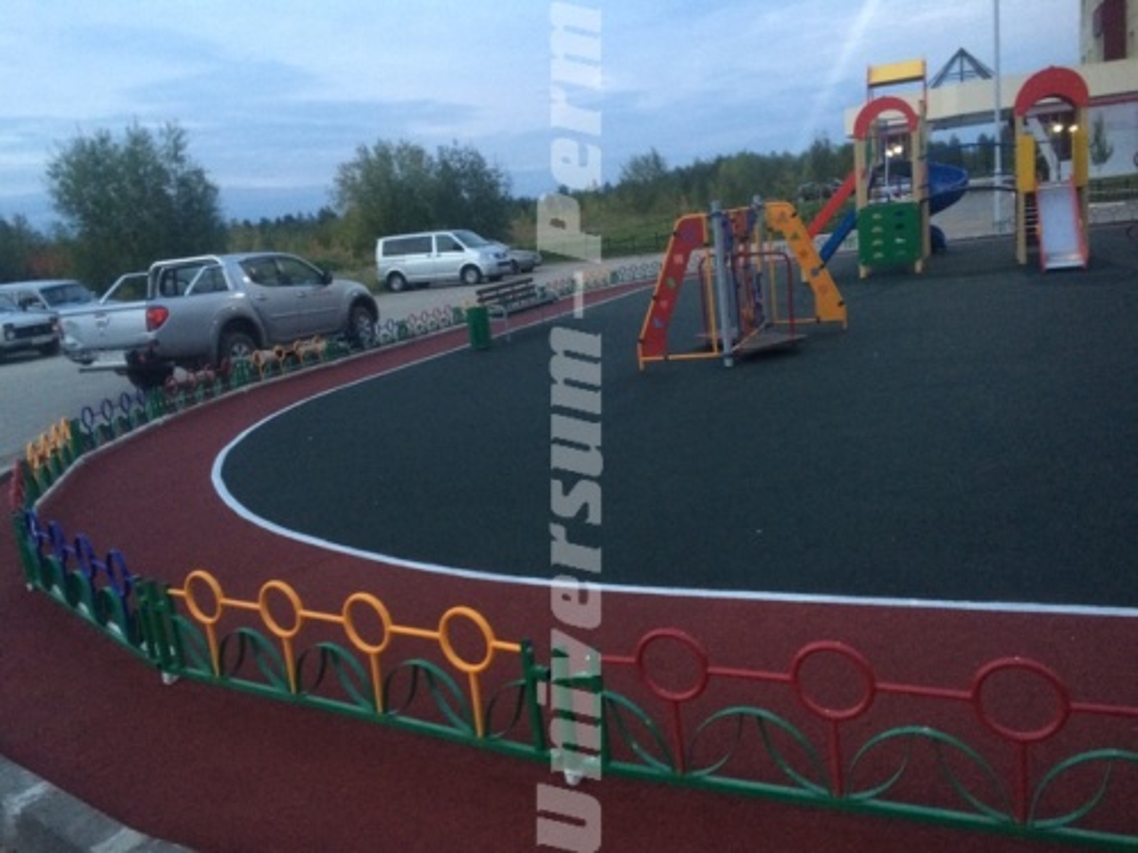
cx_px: 569
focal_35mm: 29
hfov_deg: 61.7
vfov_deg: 48.2
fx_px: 953
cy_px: 426
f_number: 2.2
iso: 250
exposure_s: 1/30
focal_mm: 4.15
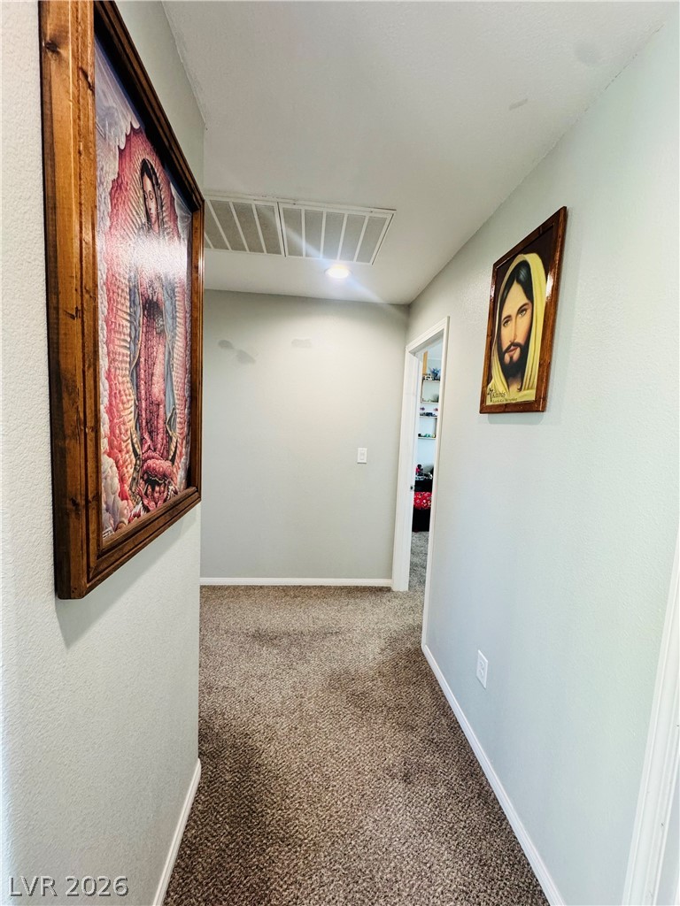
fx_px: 367
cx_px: 340
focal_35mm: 14
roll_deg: -2.6
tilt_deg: -5.7
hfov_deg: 85.7
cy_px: 453
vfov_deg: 102.1
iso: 250
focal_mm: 2.22
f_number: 2.2
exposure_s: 1/120
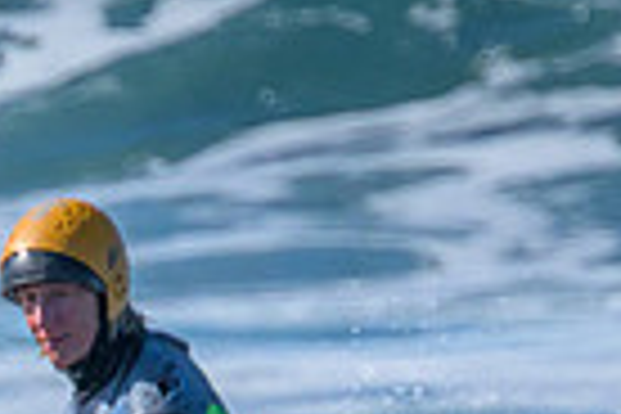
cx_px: -86
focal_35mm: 3374
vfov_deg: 0.4
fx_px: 58197
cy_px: 772
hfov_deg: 0.6
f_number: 11
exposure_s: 1/2000
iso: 1600
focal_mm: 800
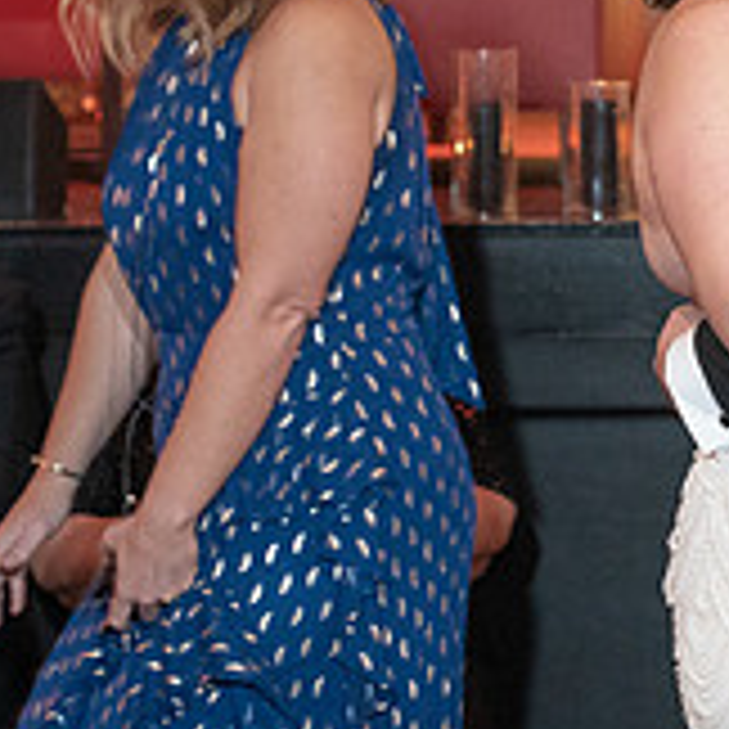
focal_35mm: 221
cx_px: 1026
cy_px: 47
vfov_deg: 7.9
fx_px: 5266
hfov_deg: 7.8
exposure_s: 1/125
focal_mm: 70
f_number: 4
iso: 4000
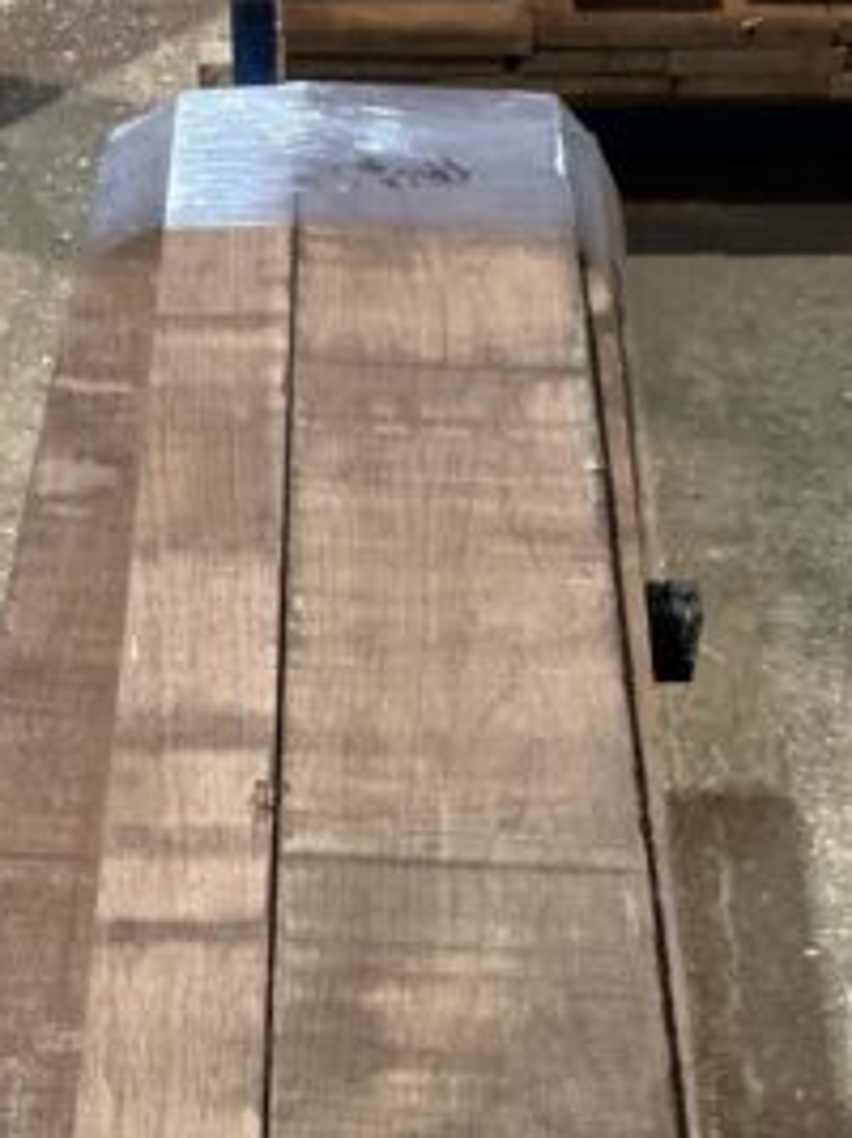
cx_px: 320
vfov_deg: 31.5
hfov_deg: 25.1
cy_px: 1055
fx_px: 1905
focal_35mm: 58
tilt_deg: -54.5
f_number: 1.8
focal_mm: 3
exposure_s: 1/60
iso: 125
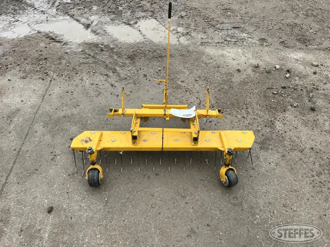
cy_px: 124
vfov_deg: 53.1
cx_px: 165
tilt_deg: -48.2
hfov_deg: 67.3
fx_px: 248
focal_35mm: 26
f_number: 1.5
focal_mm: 5.7
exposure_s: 1/1449
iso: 50
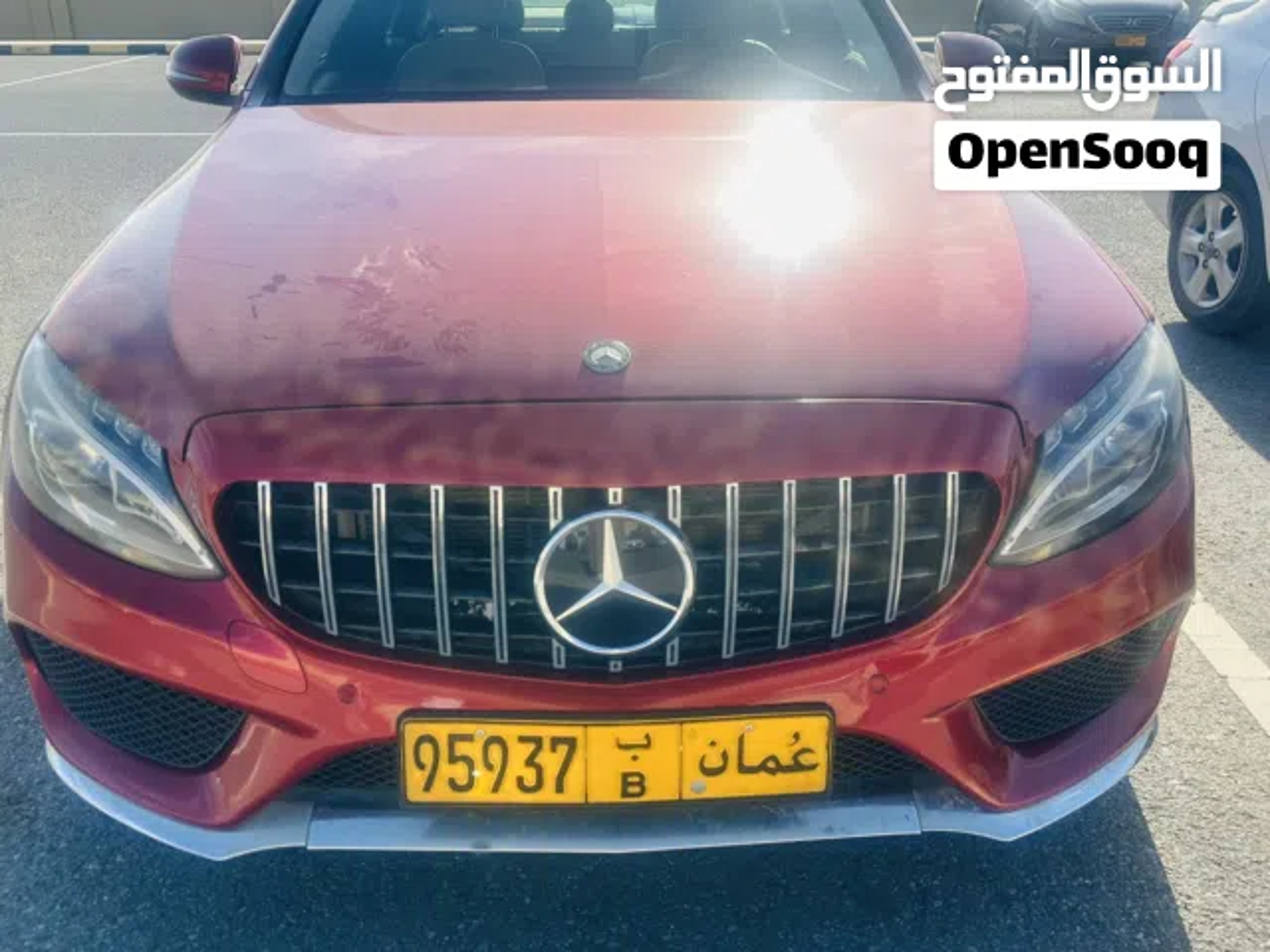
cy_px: 476
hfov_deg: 71.6
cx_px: 635
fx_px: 881
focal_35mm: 24
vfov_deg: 56.8
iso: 80
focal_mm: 6.86
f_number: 1.78
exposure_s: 1/3058
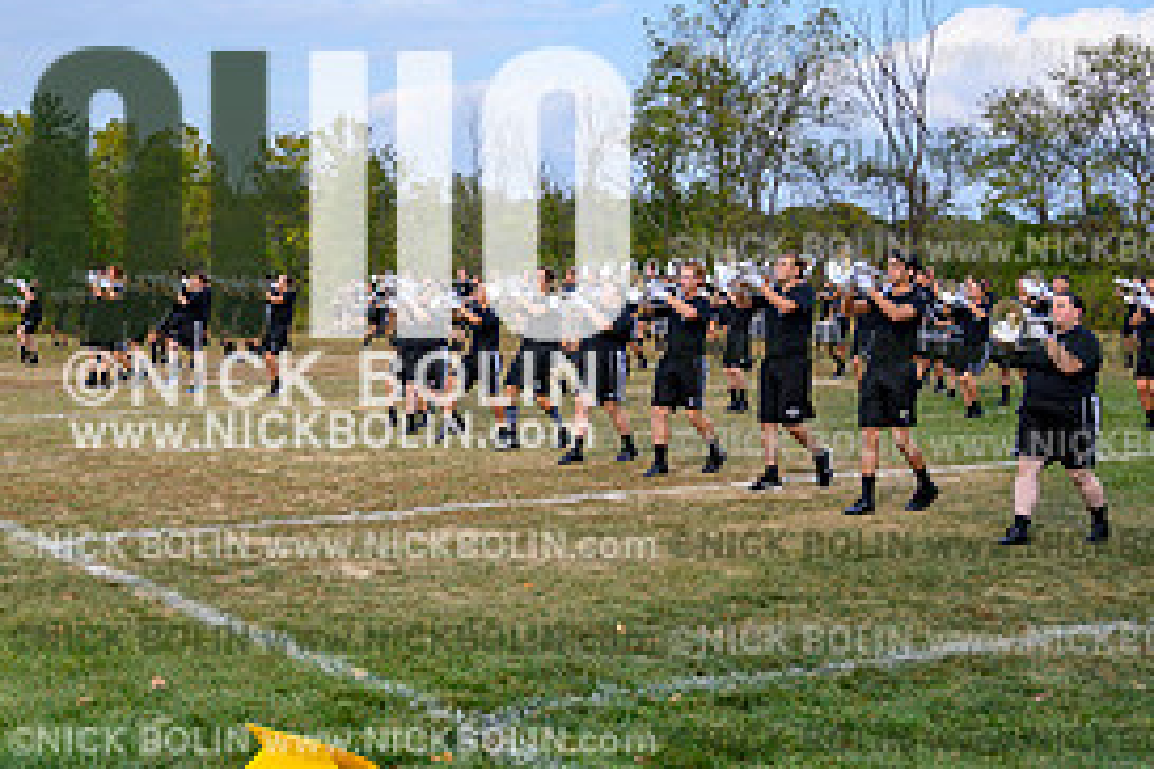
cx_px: 330
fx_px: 1635
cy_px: 249
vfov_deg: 26.3
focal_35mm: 51
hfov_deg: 38.2
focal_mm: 24
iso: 200
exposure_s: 1/800
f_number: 4.5
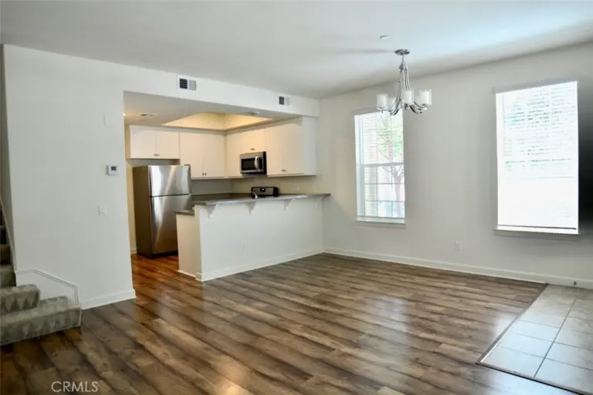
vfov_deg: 59.5
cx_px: 296
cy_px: 198
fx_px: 346
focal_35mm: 21
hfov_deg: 81.2
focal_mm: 14
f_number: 4
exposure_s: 1/60
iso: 400
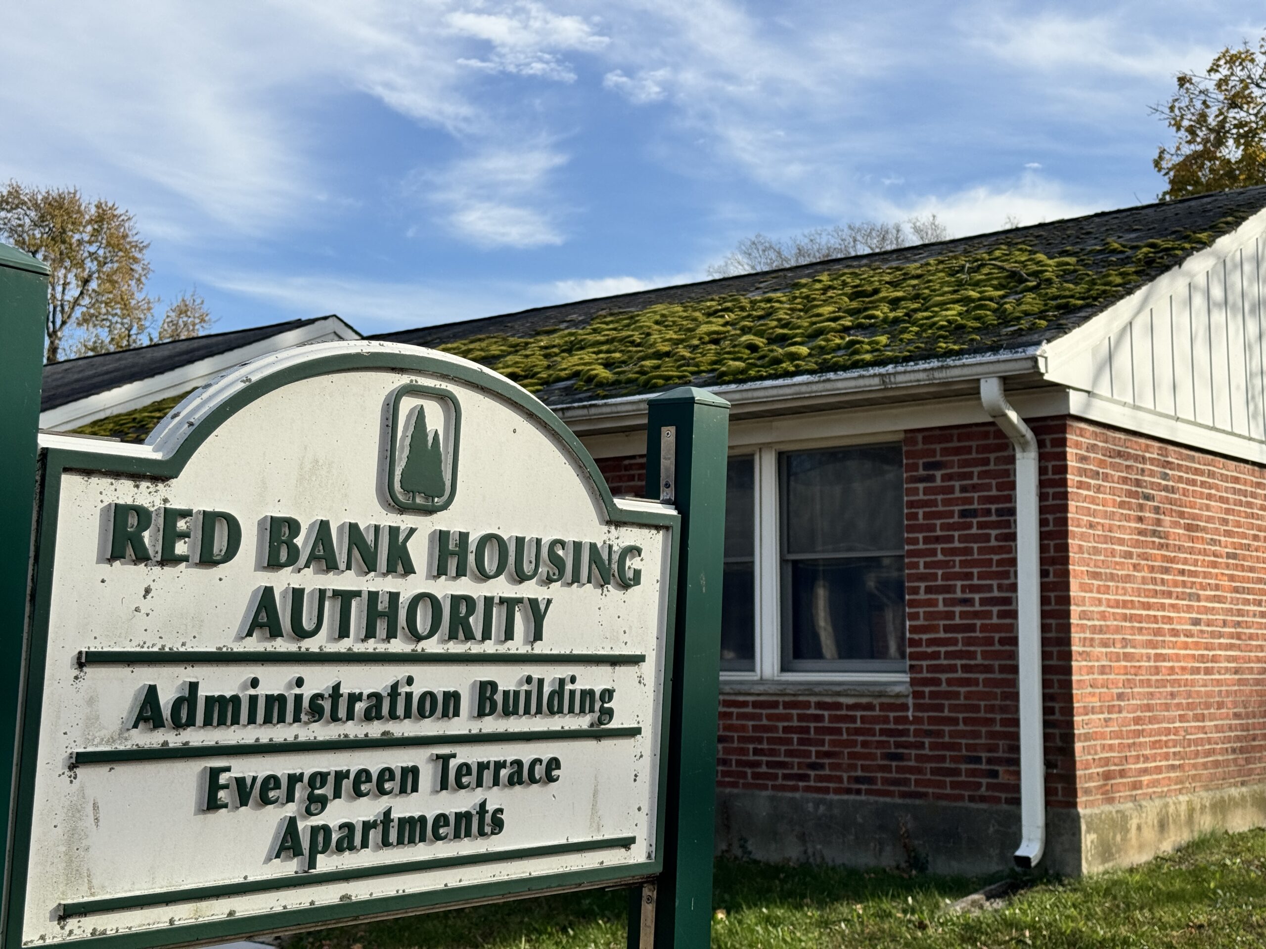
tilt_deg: +6.0
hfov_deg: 39.7
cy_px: 474
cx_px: 633
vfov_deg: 30.3
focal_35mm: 48
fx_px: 1755
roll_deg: -0.1
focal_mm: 6.76
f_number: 1.78
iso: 64
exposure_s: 1/4310
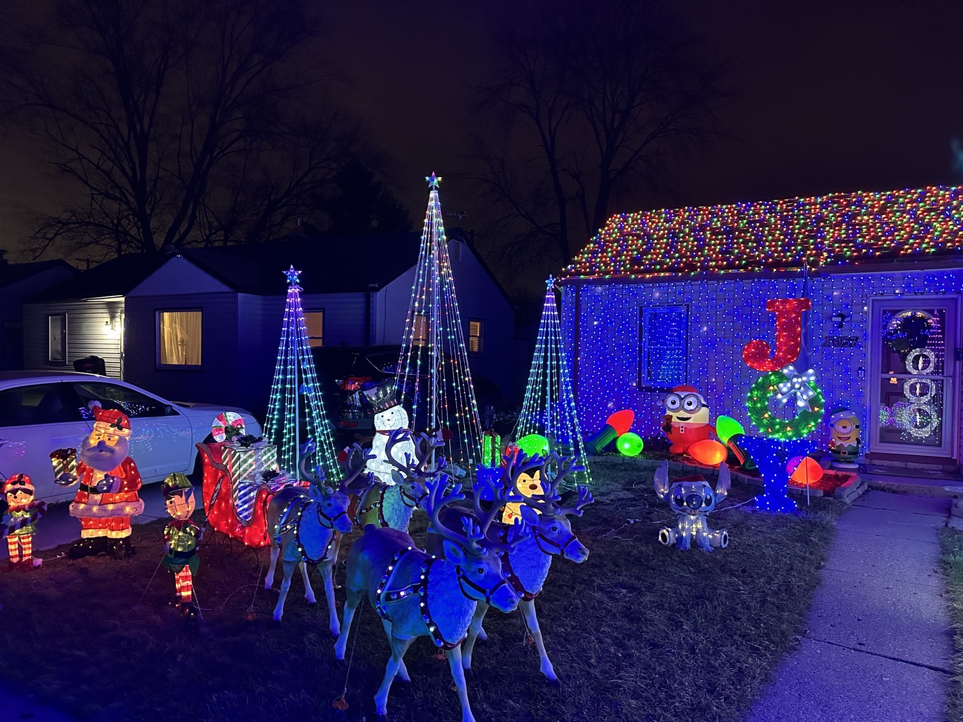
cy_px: 361
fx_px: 668
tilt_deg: -0.4
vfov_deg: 56.8
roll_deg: -1.1
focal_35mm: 24
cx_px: 482
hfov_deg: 71.6
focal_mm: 6.86
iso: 800
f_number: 1.78
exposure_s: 1/40
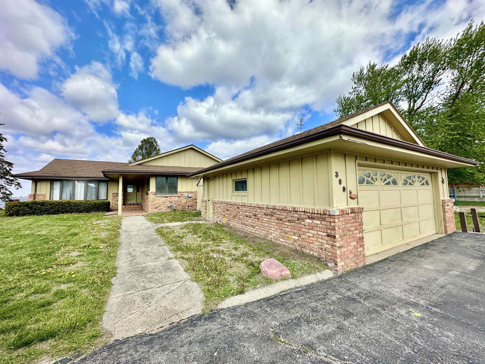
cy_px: 182
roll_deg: +1.8
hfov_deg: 102.1
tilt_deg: +5.6
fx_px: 196
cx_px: 242
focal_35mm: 14
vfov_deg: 85.7
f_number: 2.2
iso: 40
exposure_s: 1/1825
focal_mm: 2.22
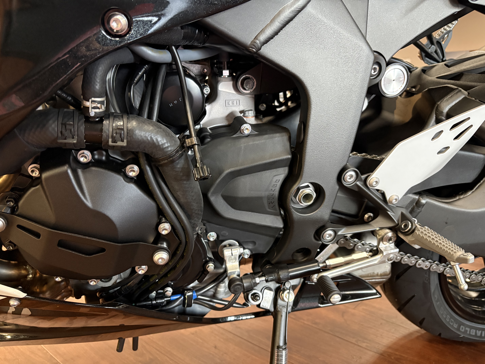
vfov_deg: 53.1
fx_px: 364
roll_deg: -2.4
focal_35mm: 26
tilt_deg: -8.5
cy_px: 182
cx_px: 242
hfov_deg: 67.3
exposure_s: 1/40
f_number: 1.6
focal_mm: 5.96
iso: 640
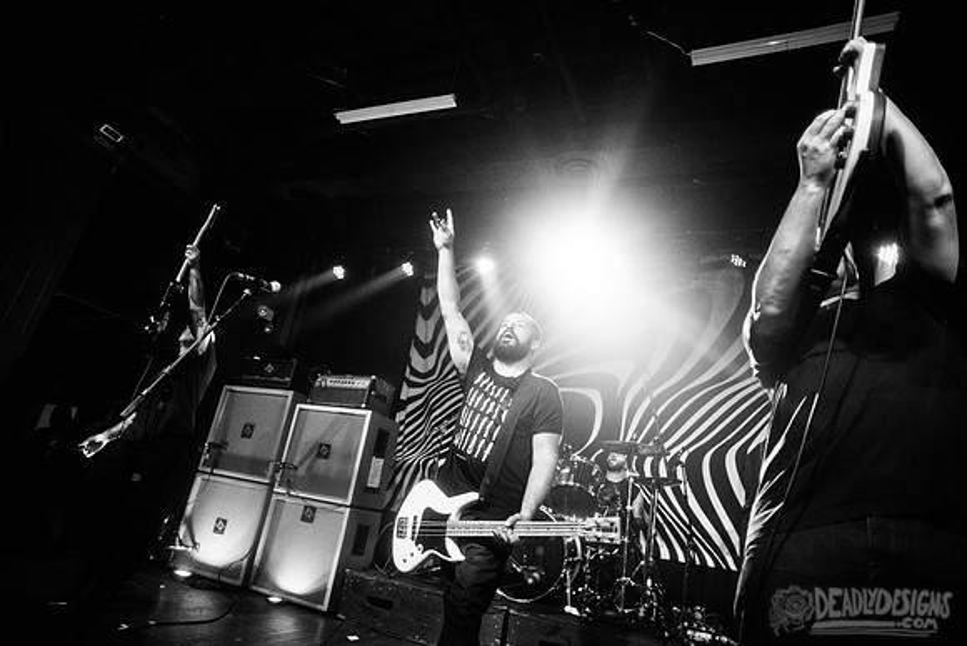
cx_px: 484
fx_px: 537
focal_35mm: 20
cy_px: 323
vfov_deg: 62.0
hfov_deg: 84.0
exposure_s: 1/400
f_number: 3.2
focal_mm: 20
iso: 3200
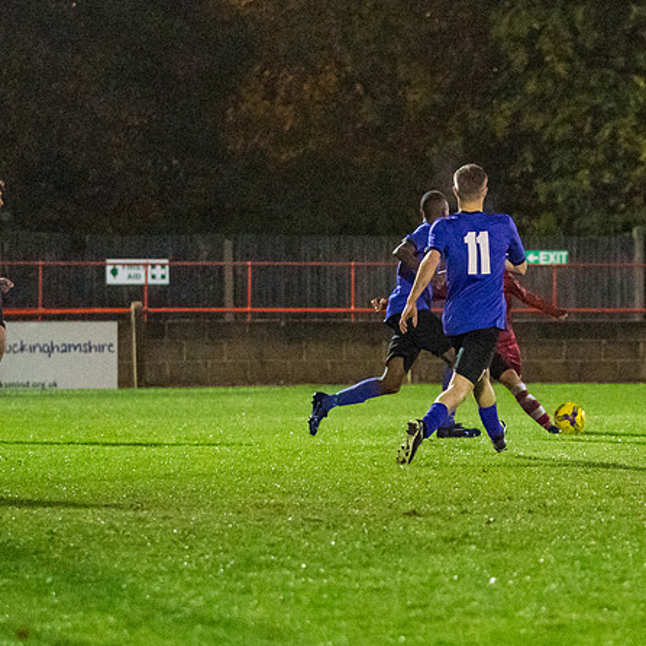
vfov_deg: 7.8
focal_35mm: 224
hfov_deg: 7.8
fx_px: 4729
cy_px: 313
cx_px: 494
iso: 6400
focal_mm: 100
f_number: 2.8
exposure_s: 1/1250
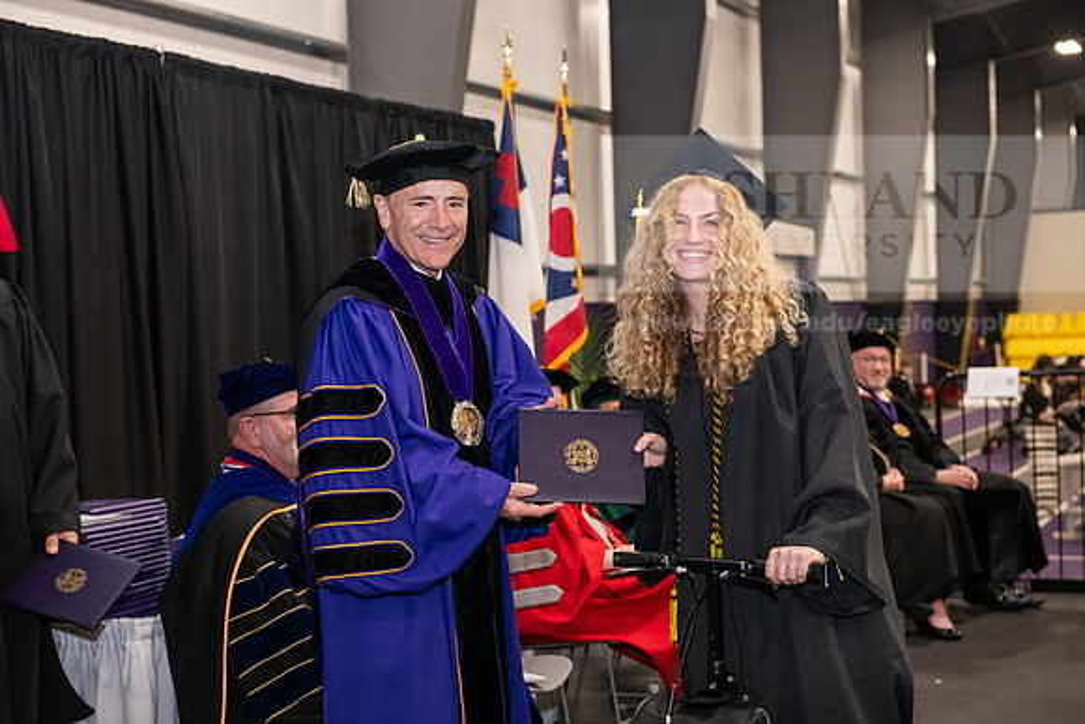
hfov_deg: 32.4
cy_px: 362
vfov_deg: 21.9
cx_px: 542
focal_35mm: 62
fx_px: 1869
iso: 2500
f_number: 5
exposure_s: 1/125
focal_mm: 62
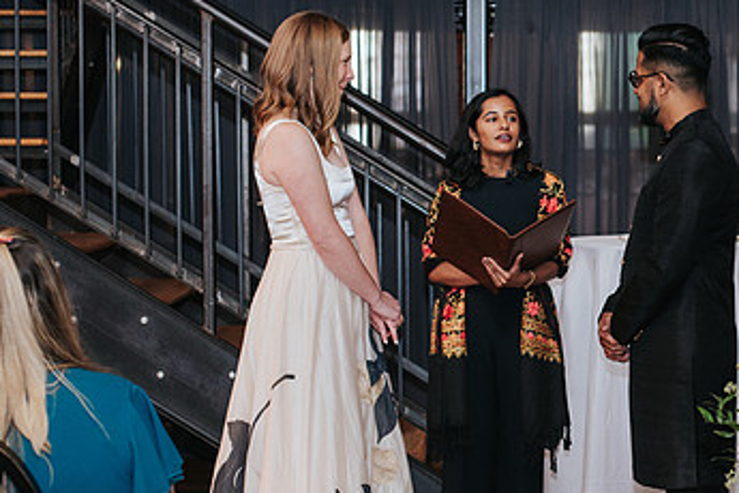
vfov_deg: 13.7
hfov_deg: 20.2
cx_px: 588
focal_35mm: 100
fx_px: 2053
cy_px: 249
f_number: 3.2
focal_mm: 50
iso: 800
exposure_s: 1/200
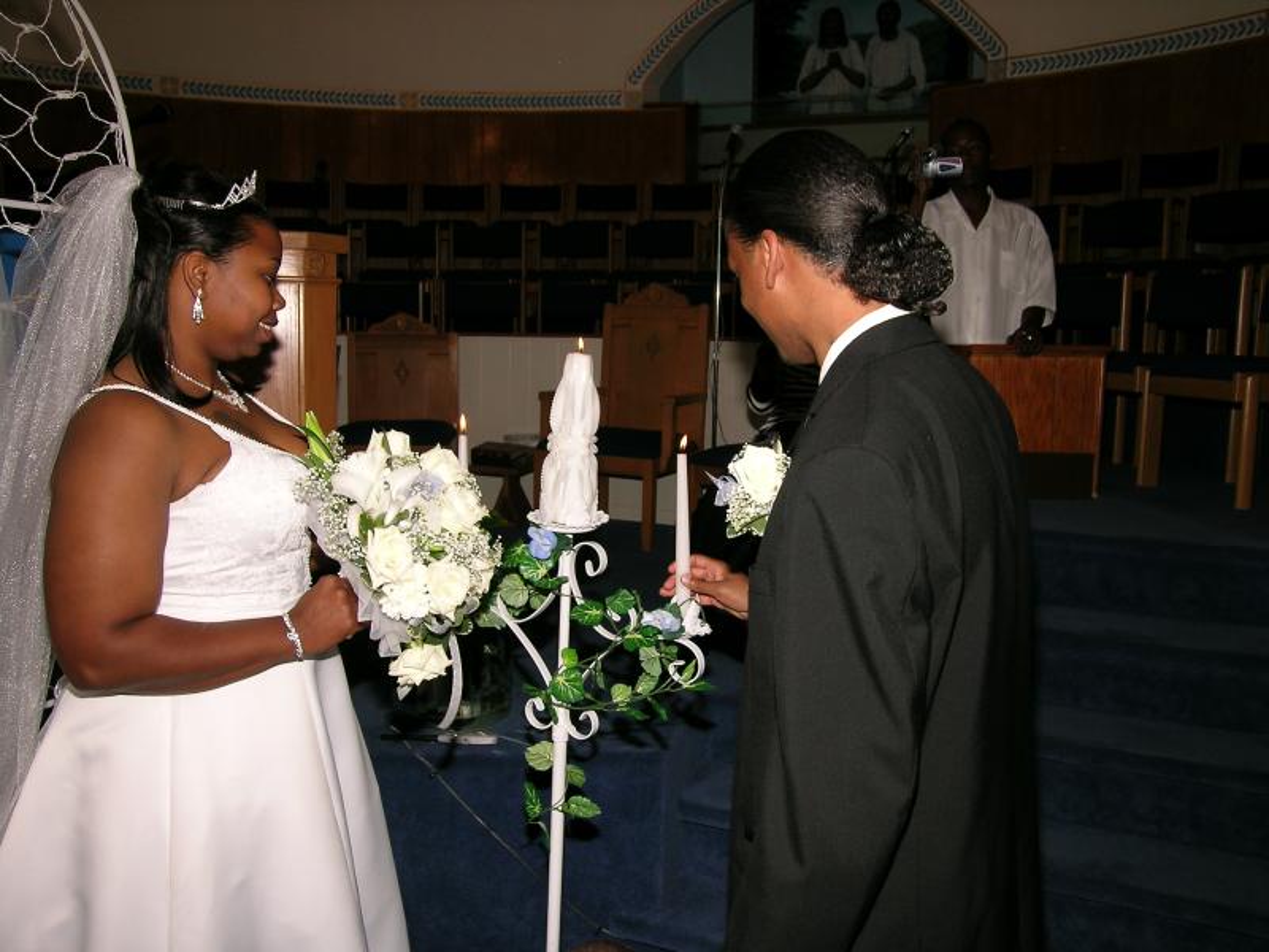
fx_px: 1136
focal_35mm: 31
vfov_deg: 45.4
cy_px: 476
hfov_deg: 58.4
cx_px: 634
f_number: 4.1
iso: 50
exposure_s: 1/60.1
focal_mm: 6.5
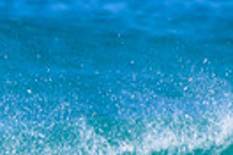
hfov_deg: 0.5
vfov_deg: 0.3
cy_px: 244
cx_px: -196
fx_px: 28404
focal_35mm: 4389
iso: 1400
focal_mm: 1000
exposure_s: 1/2000
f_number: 11
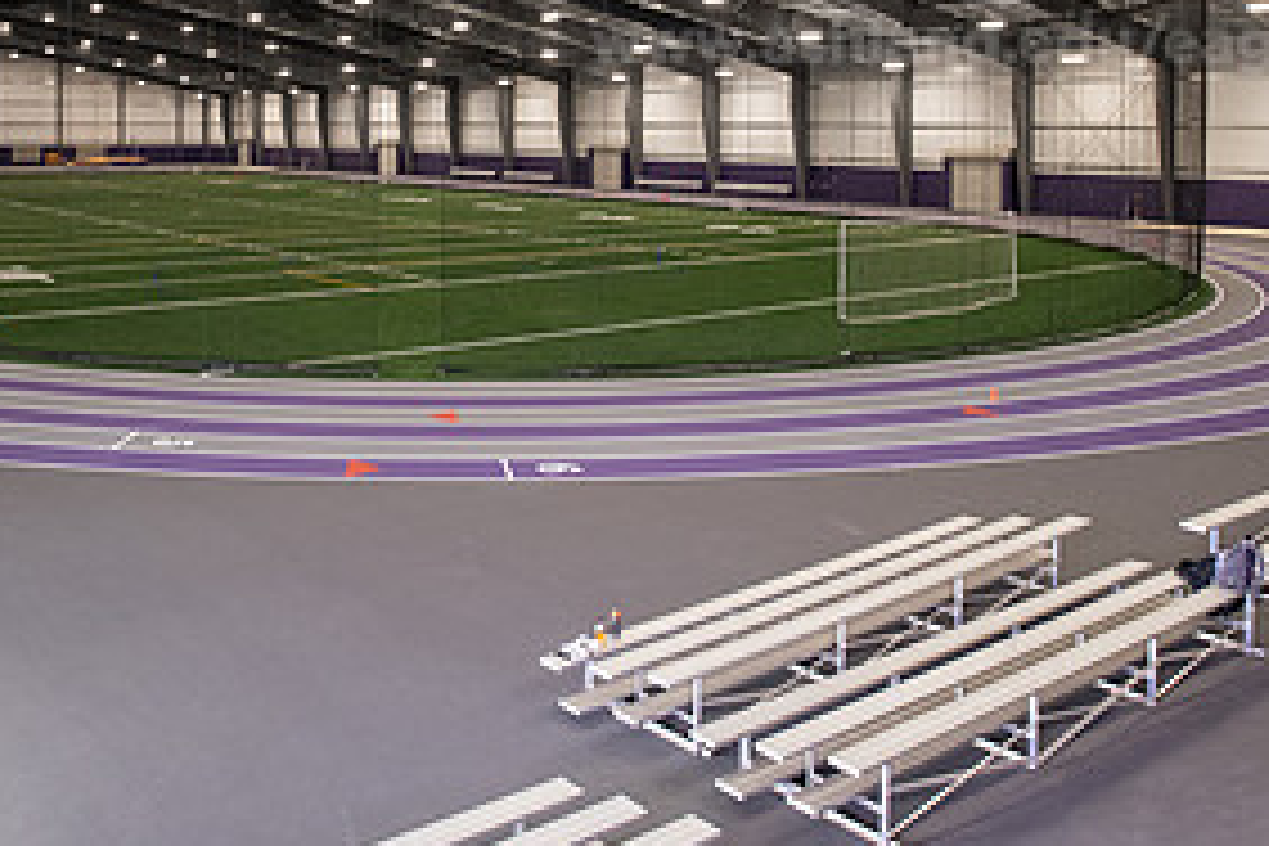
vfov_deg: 36.2
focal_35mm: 35
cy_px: 137
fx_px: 1234
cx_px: 387
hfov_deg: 53.0
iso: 1600
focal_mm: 17
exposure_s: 1/160
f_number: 4.5
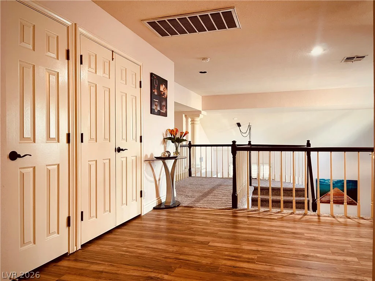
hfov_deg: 67.3
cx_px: 188
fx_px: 282
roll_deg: +0.5
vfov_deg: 53.1
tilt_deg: -0.5
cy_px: 140
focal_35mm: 26
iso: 320
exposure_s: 1/60
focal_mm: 5.1
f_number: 1.6
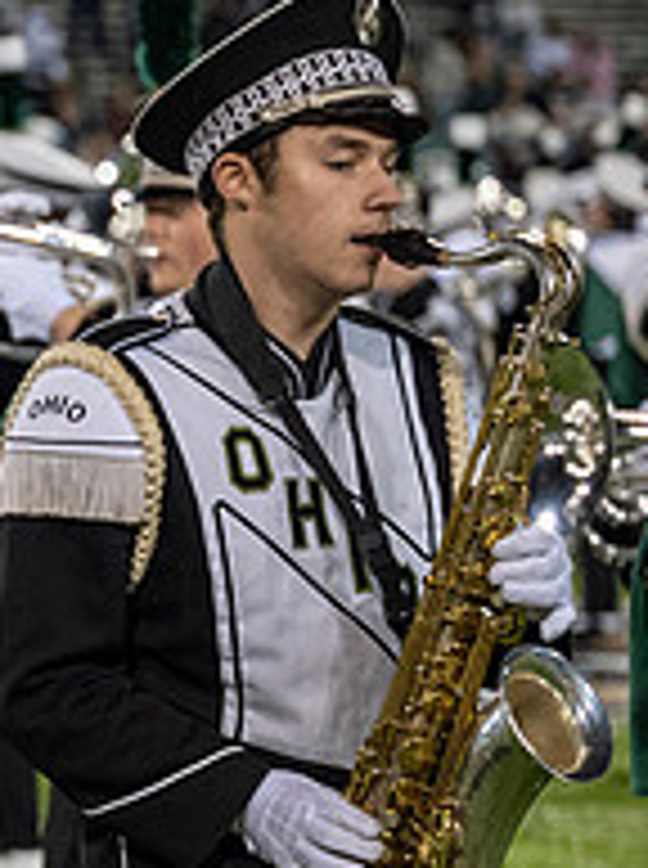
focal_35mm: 304
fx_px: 7613
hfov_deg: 4.8
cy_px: 688
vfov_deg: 6.5
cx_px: -572
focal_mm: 70
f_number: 2.8
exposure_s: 1/500
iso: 500
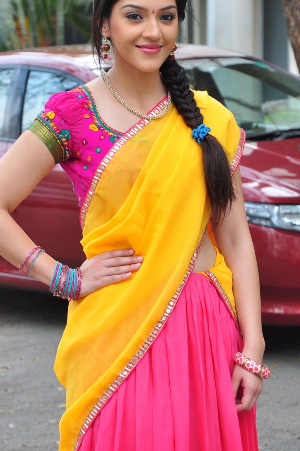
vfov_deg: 13.5
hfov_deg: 9.0
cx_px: 145
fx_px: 1896
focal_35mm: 152
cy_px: 212
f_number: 6.3
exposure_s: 1/125
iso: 640
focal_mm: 75
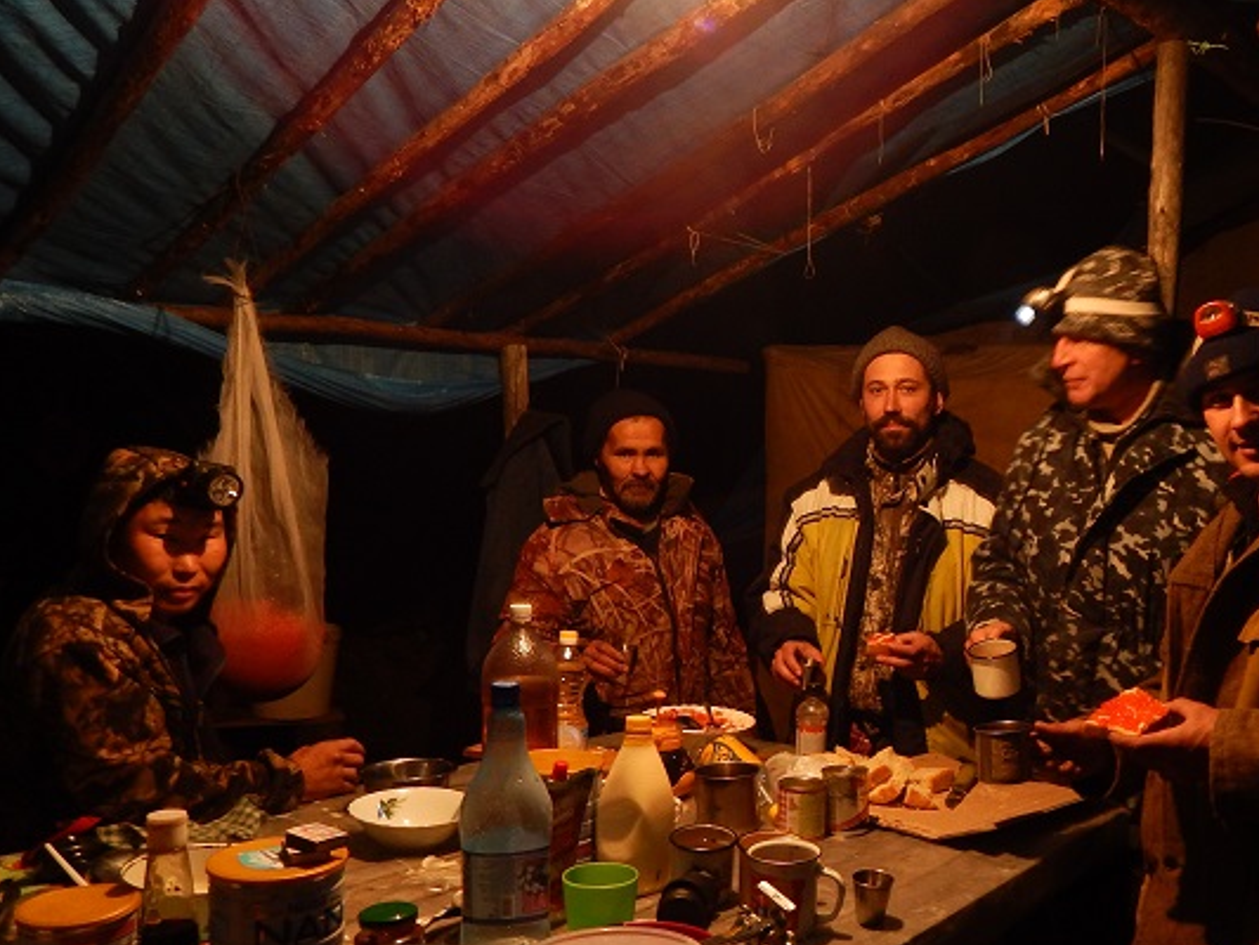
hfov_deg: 54.2
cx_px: 846
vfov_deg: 42.6
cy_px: 591
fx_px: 1200
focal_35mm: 33
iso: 200
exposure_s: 1/13
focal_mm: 4
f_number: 3
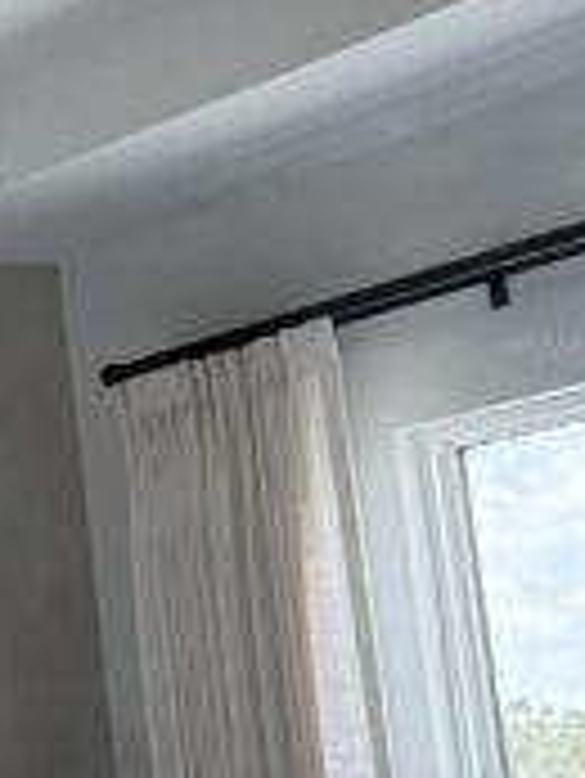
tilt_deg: +10.4
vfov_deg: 13.9
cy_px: 418
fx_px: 3196
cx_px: -450
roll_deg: +5.8
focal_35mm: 142
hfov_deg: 9.9
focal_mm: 6.76
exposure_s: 1/243
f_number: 1.78
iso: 160
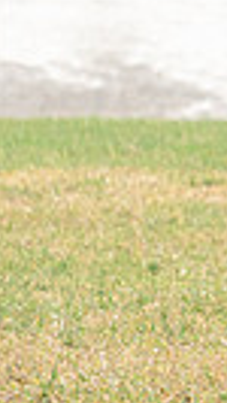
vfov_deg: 1.8
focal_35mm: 1218
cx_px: 633
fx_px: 13009
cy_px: 146
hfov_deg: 1.0
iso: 400
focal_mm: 175
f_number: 5.6
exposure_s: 1/2000
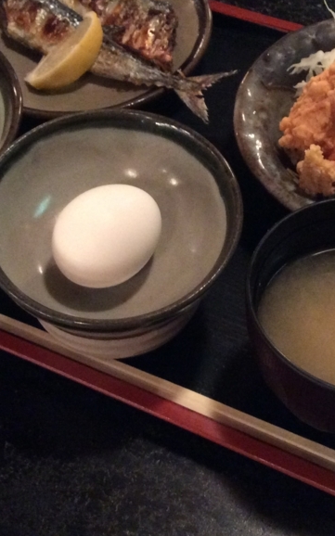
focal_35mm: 60
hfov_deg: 21.6
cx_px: 180
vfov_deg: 34.0
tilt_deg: -53.2
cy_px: 244
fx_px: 877
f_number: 2.4
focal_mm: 3.3
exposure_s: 1/15
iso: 320
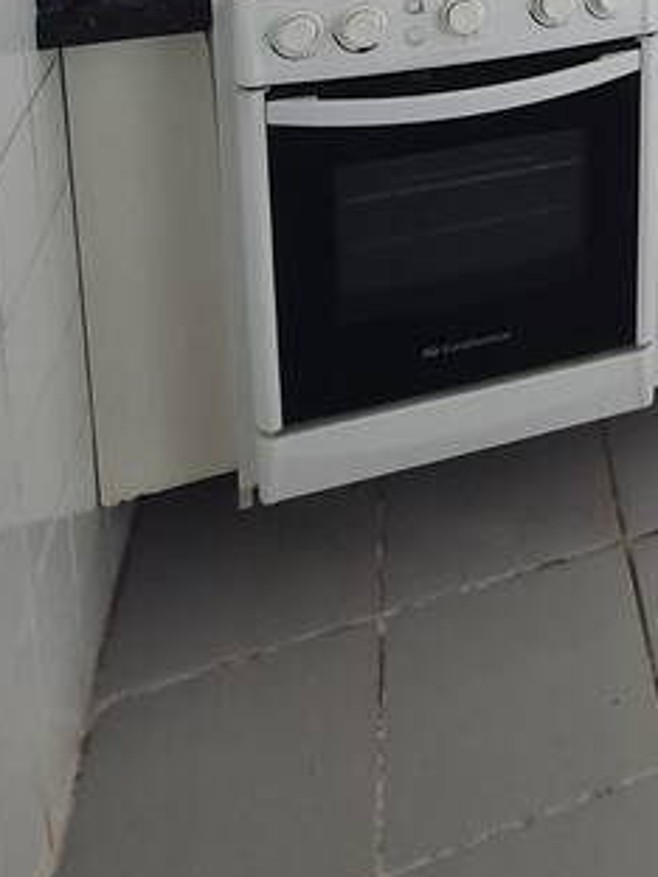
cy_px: -315
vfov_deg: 30.8
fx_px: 1141
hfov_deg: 26.3
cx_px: 900
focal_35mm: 45
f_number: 2.2
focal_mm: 1.74
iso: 50
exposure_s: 1/120
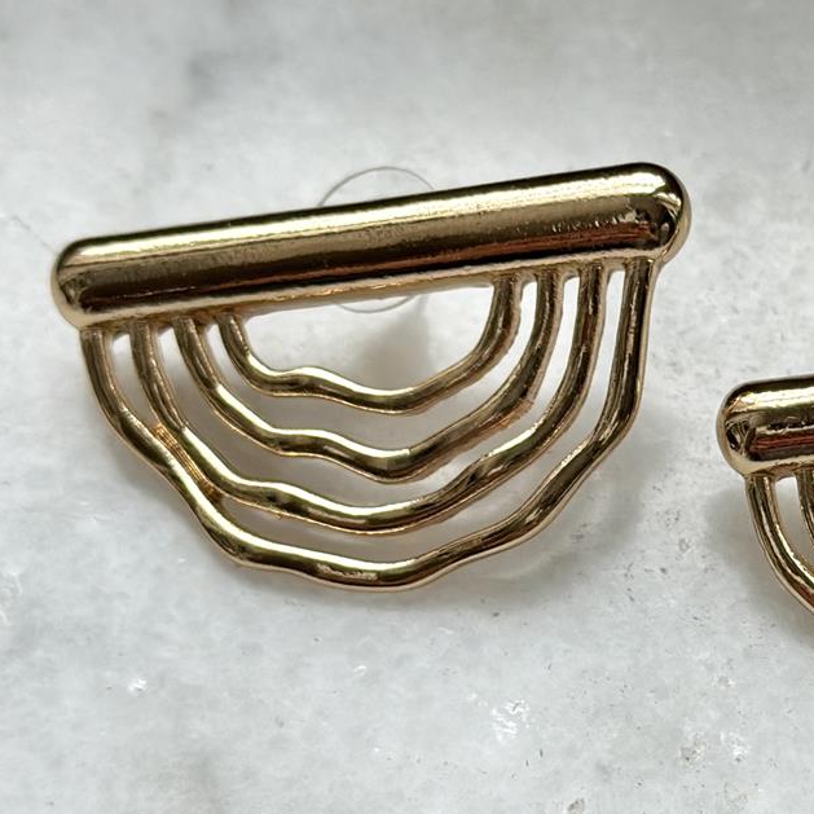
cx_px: 727
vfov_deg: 16.1
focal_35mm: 108
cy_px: 490
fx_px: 2873
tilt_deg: -60.9
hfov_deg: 15.9
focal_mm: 6.86
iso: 100
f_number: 1.78
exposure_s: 1/121
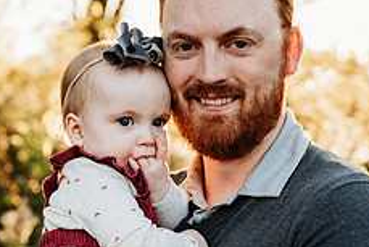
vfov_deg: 12.6
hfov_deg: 18.9
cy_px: 231
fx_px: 1108
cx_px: 171
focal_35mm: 108
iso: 640
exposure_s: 1/640
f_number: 3.5
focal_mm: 55
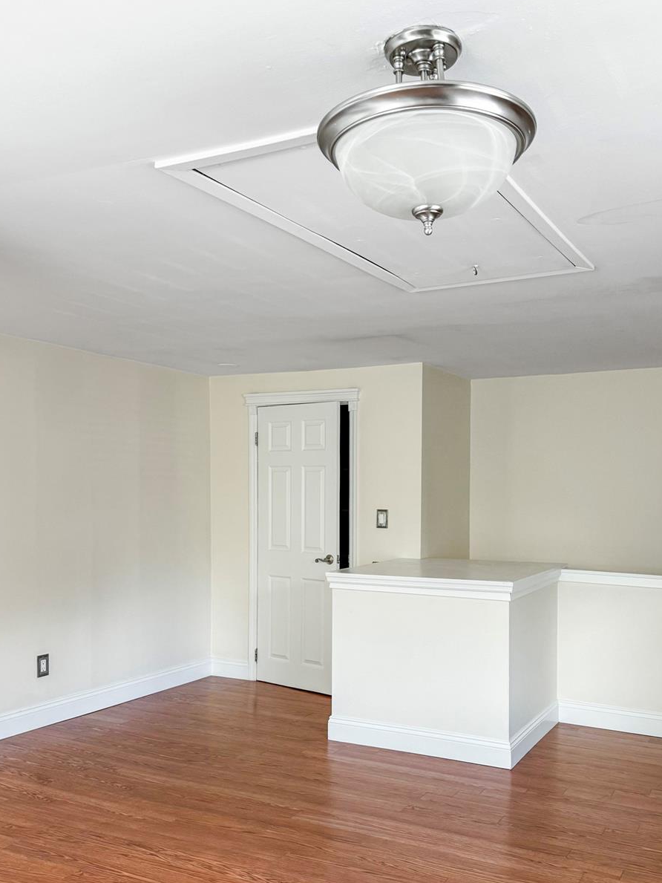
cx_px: 384
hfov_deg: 45.3
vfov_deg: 57.5
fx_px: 790
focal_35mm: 31
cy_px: 564
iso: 200
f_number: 1.78
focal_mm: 6.76
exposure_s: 1/108
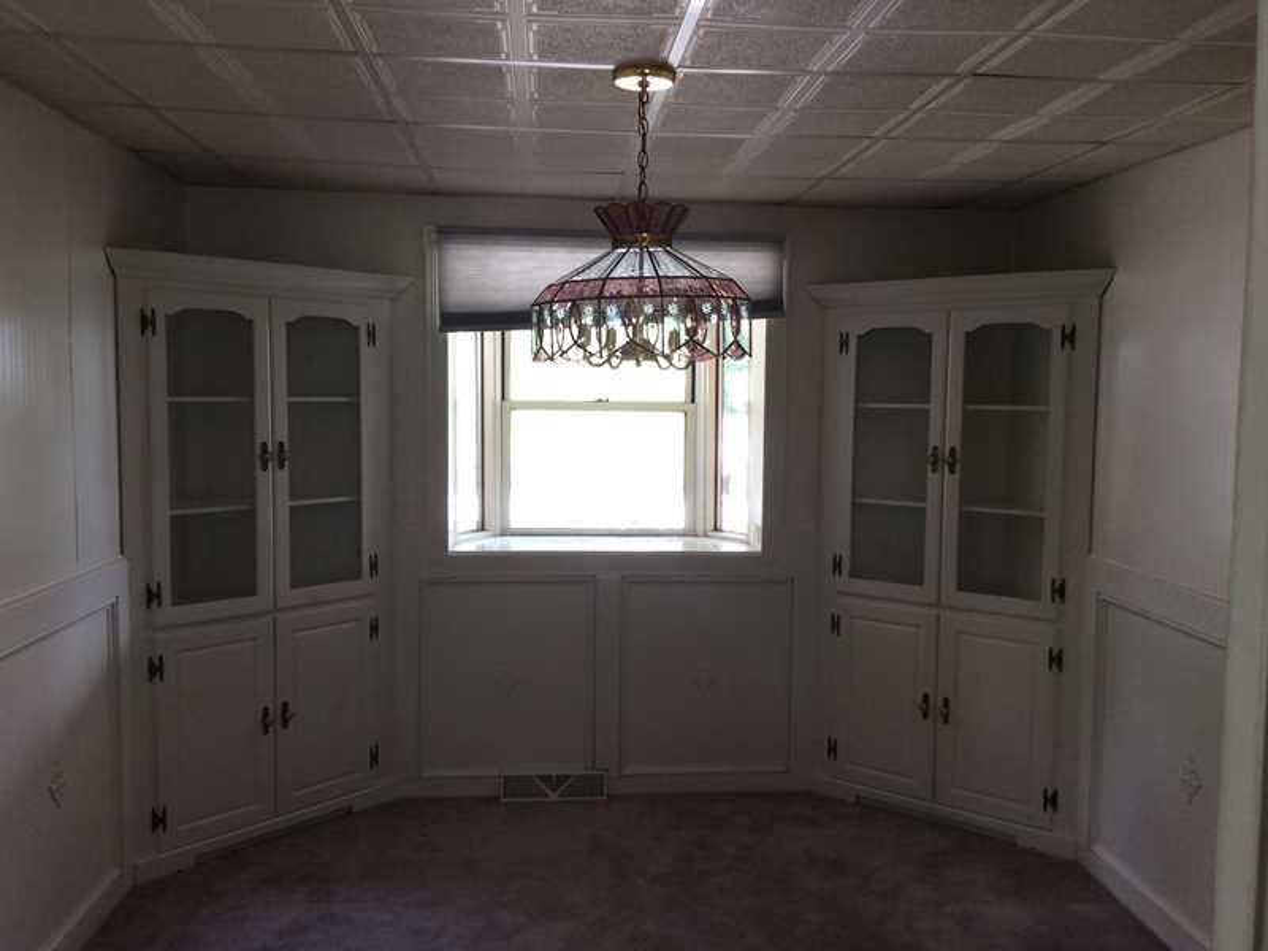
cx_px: 634
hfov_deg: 55.4
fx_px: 1209
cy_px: 476
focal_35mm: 33
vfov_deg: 42.9
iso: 40
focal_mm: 3.3
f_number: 2.4
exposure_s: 1/24
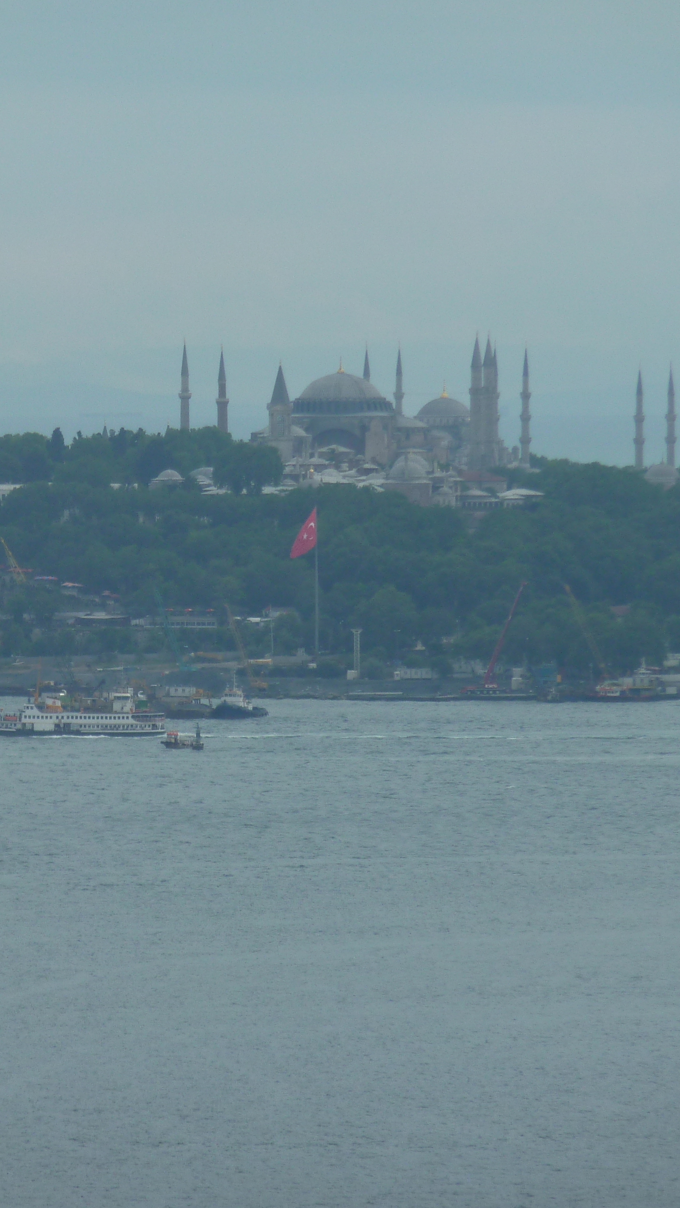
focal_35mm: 437
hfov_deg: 2.8
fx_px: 14005
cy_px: 603
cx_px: 84
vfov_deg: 4.9
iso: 80
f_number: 5.6
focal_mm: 49.2
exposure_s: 1/500
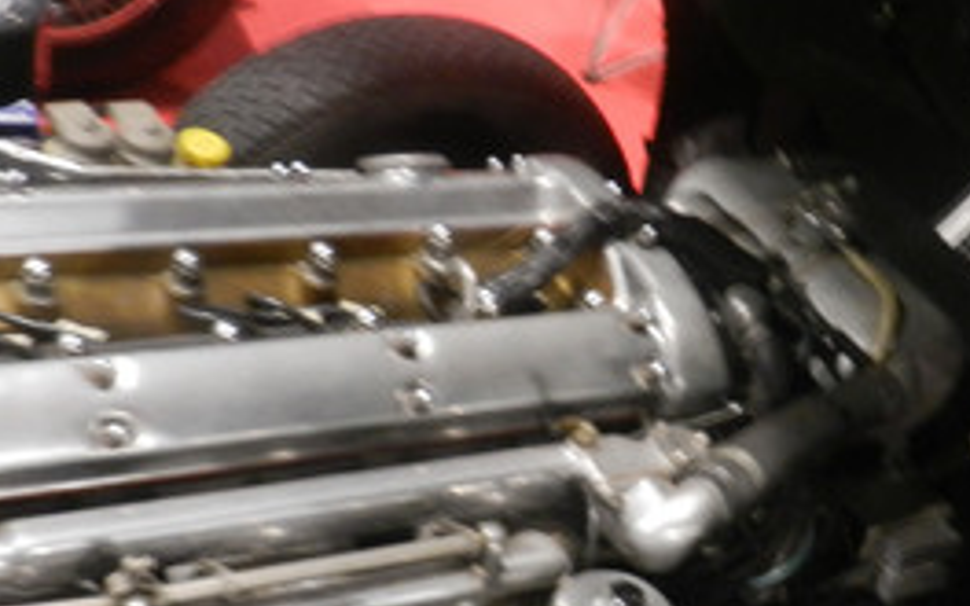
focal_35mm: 59
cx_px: 610
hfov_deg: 34.4
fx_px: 1560
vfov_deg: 21.8
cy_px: 459
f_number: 3.4
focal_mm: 4
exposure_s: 1/6
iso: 400
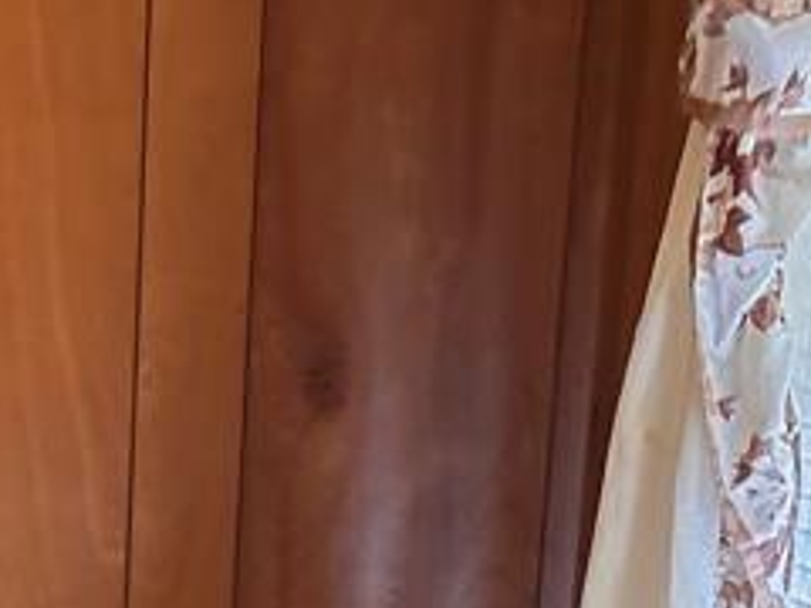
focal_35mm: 111
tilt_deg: -12.9
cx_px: -189
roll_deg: -0.8
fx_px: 2601
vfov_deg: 12.3
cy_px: 1071
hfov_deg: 16.9
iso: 500
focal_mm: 5.96
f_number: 1.6
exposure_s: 1/40
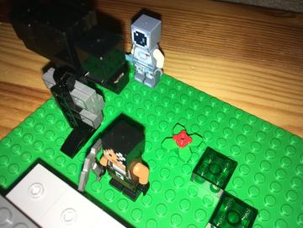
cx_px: 152
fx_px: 254
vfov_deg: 48.2
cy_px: 114
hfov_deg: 61.7
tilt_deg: -54.3
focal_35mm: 29
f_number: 2.2
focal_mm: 4.15
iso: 25
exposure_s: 1/114
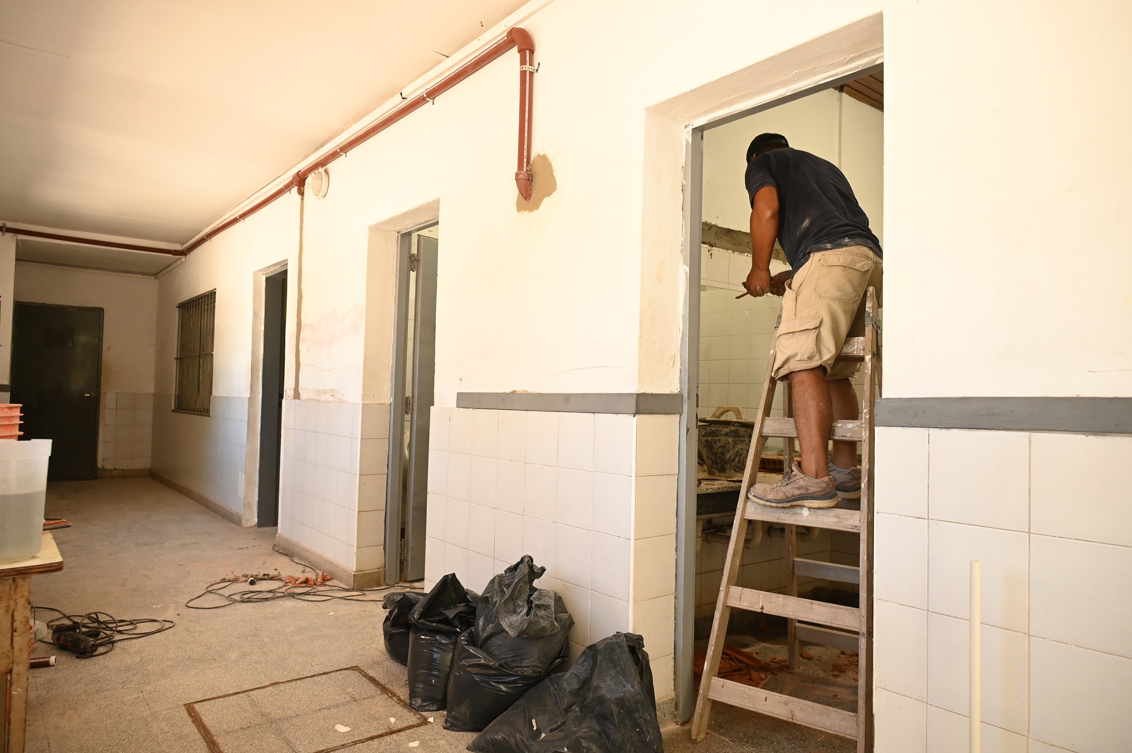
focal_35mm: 24
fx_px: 754
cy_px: 376
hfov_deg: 73.8
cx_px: 566
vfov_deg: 53.1
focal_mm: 24
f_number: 4.5
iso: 1600
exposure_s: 1/160
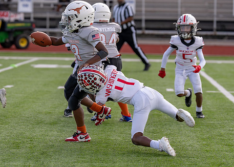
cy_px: 69
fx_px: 1282
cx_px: 81
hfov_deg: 10.4
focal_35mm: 193
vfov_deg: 7.4
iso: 100
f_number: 2.8
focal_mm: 113
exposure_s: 1/1600
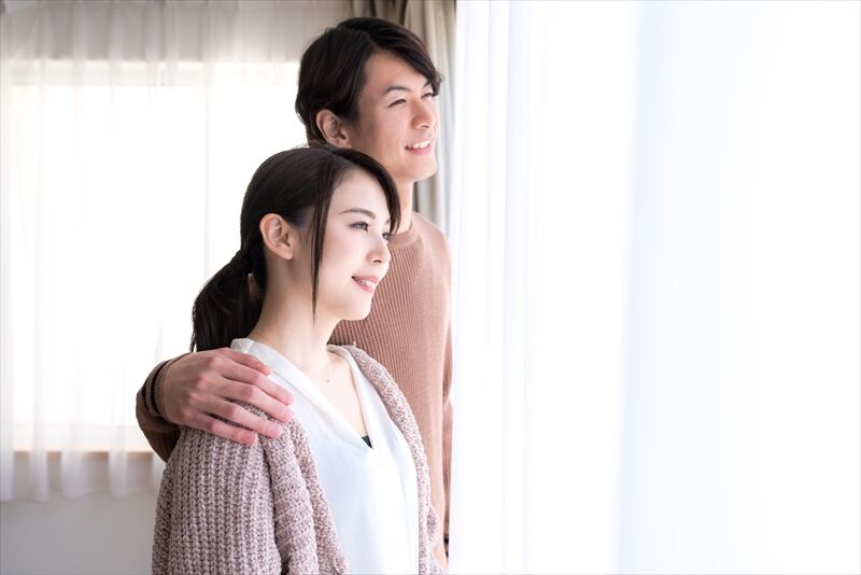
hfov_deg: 55.8
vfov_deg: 38.9
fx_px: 813
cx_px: 430
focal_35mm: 34
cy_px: 288
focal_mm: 34
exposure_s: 1/125
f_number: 4
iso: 100
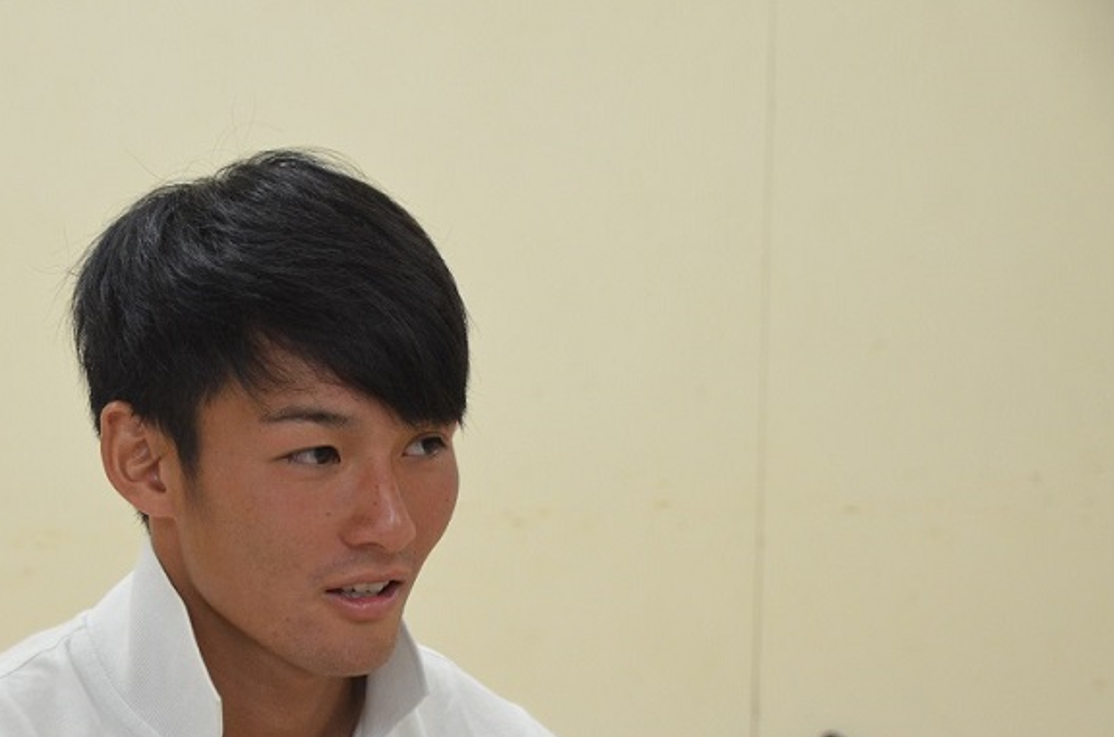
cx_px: 366
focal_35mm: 125
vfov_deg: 10.9
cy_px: 498
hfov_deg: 16.4
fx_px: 3858
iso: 1600
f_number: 4.8
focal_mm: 60
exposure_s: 1/250
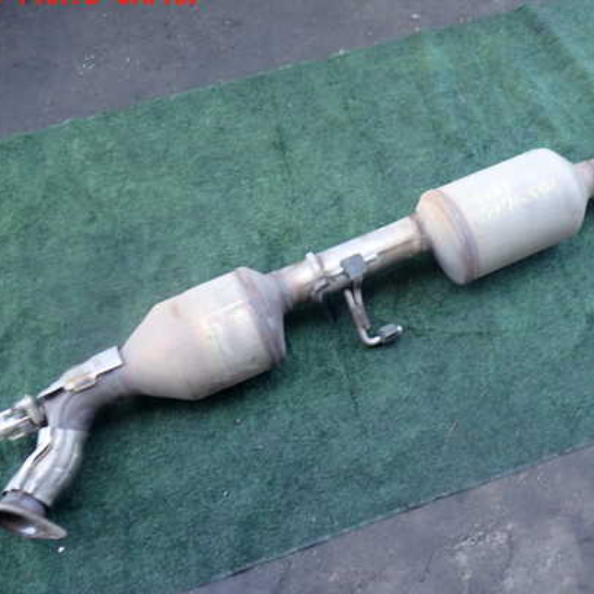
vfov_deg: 42.8
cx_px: 368
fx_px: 757
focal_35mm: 39
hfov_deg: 42.5
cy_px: 304
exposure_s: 1/100
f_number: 2.3
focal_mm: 5.4
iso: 200
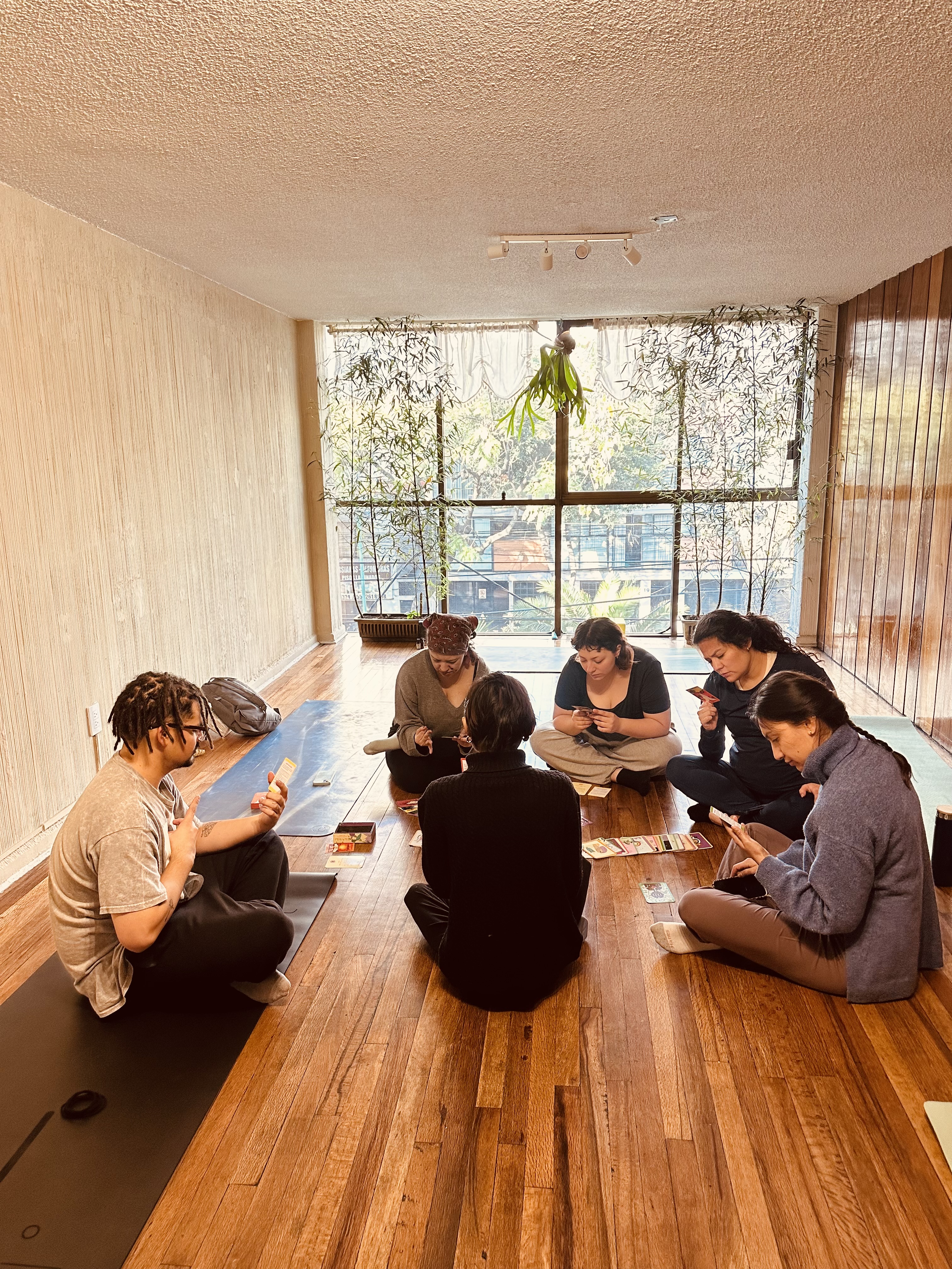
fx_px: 880
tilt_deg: -11.7
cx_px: 476
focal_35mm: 24
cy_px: 634
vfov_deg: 71.6
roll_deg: +0.8
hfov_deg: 56.8
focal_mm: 6.86
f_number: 1.78
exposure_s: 1/60
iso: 160
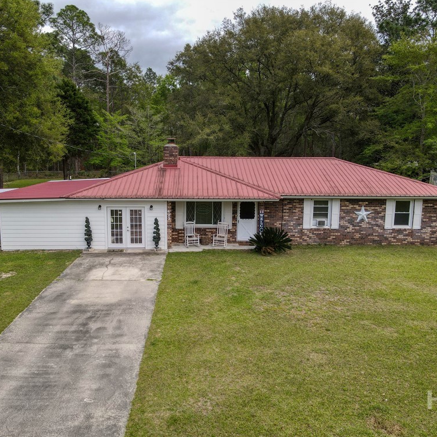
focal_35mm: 29
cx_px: 209
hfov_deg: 55.6
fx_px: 414
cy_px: 222
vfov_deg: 55.6
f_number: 2.8
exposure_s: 1/320
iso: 100
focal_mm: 4.5
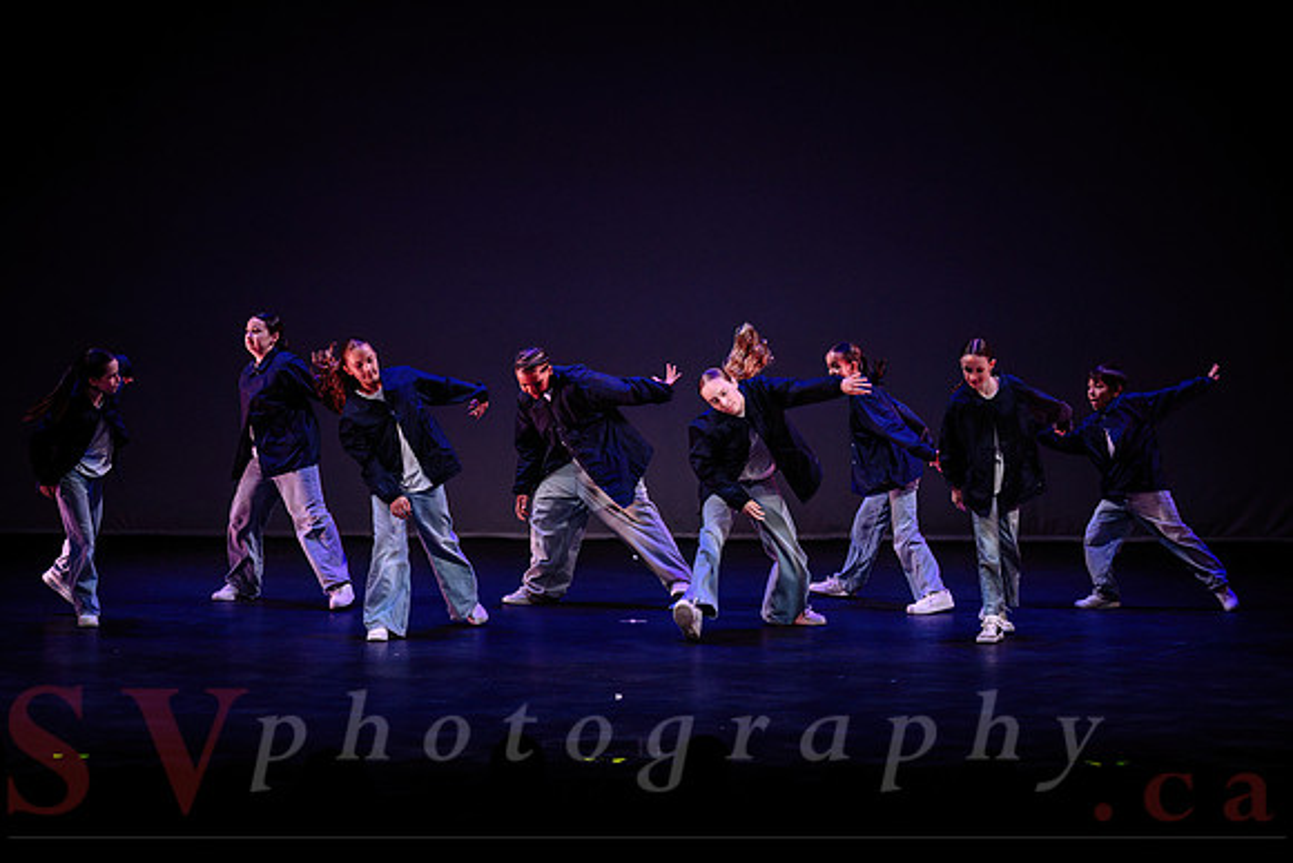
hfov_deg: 19.8
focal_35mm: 103
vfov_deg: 13.3
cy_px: 454
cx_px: 622
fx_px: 3705
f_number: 2.8
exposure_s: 1/400
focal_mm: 98
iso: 1600
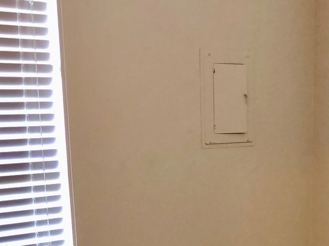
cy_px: 357
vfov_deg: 15.0
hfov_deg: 20.8
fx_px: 874
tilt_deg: -16.5
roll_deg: -0.6
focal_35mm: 92
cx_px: 301
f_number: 1.8
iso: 80
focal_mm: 4
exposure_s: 1/13
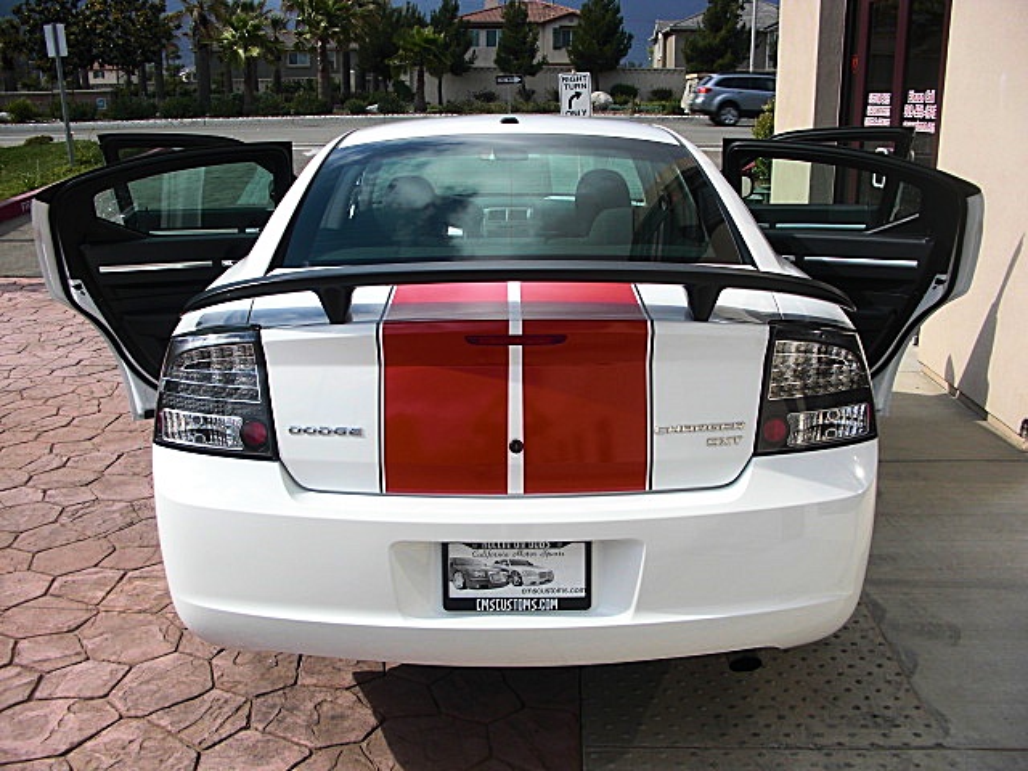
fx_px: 1069
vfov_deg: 39.7
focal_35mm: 36
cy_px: 386
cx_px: 514
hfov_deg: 51.4
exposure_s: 1/160
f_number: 7.9
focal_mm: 6.3
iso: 50
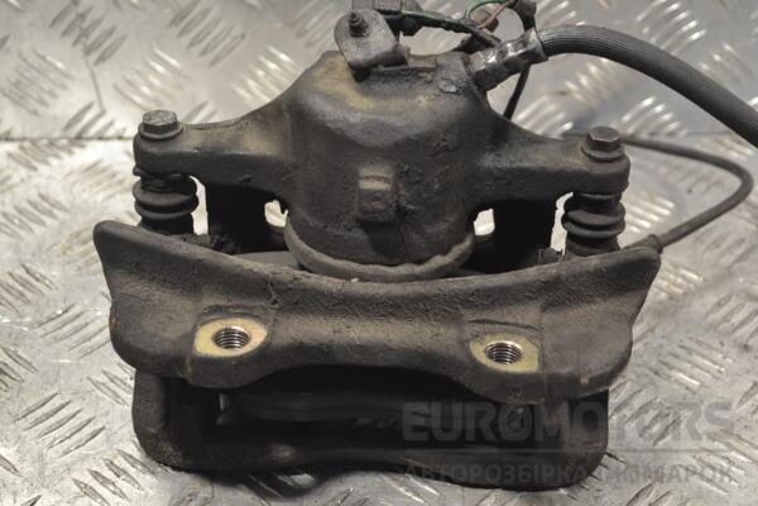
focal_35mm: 68
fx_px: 1421
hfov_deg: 29.9
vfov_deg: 20.2
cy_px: 253
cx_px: 379
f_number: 5.3
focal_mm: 45
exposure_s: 1/60
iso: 720
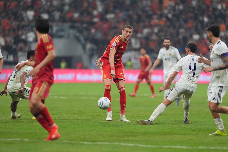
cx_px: 114
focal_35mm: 301
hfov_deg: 6.8
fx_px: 1906
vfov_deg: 4.6
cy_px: 76
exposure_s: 1/1600
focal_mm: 300
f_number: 2.8
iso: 3200
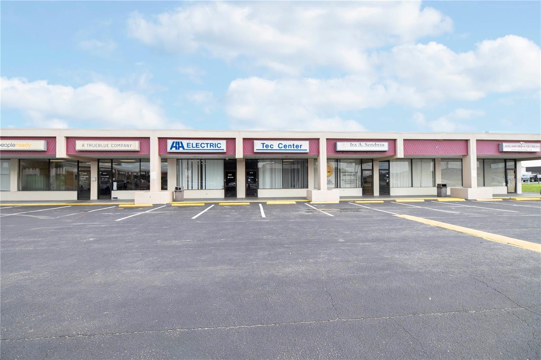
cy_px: 180
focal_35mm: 15
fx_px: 225
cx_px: 270
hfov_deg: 100.5
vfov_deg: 77.2
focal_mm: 15
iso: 50
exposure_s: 1/200
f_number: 3.5
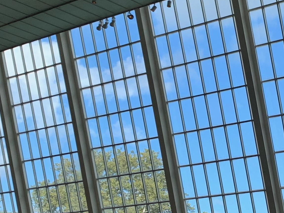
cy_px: 129
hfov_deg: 20.6
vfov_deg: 16.2
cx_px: 304
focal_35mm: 91
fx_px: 747
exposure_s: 1/991
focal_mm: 4.25
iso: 25
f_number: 1.8
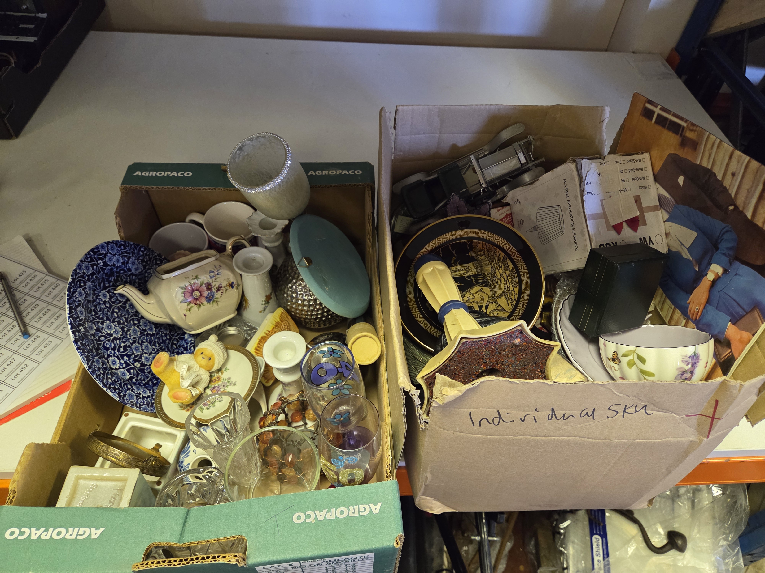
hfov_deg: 73.9
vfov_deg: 58.9
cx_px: 382
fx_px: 508
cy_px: 286
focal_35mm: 23
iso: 1000
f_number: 1.8
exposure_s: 1/100
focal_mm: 5.4
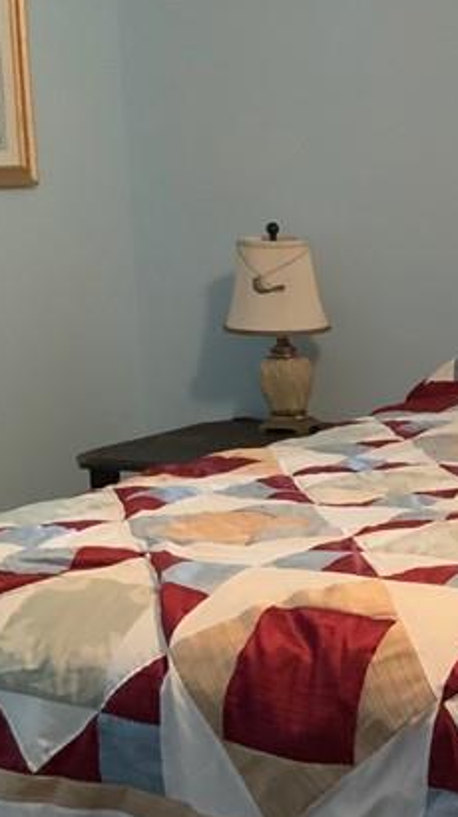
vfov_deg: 26.9
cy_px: 393
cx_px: 659
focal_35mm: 79
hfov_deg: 14.4
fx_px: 1709
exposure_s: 1/40
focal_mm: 3
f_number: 1.8
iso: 250
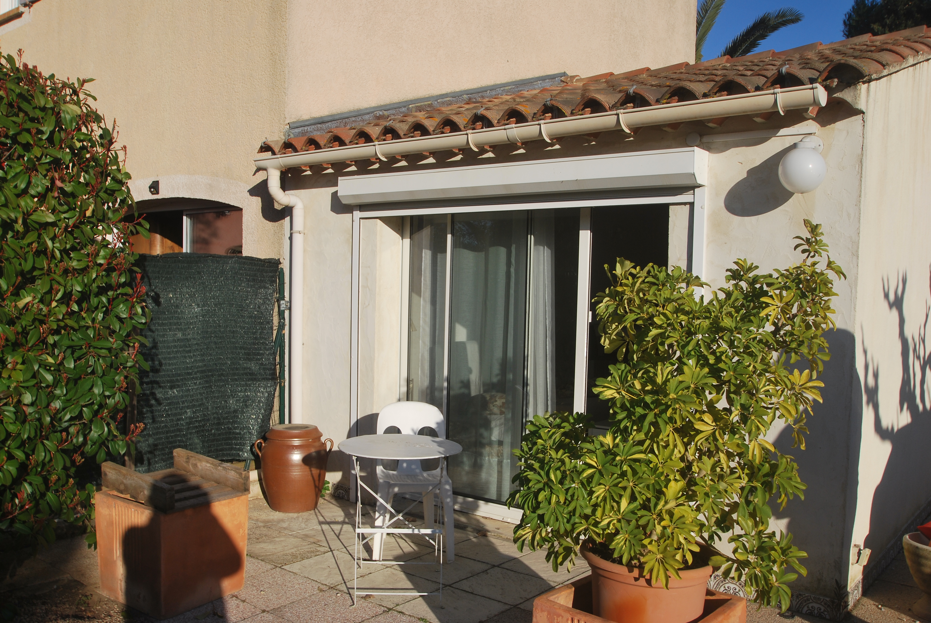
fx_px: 816
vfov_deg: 41.8
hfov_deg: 59.4
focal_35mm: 32
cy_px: 312
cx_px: 466
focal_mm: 21
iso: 110
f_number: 10
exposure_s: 1/250
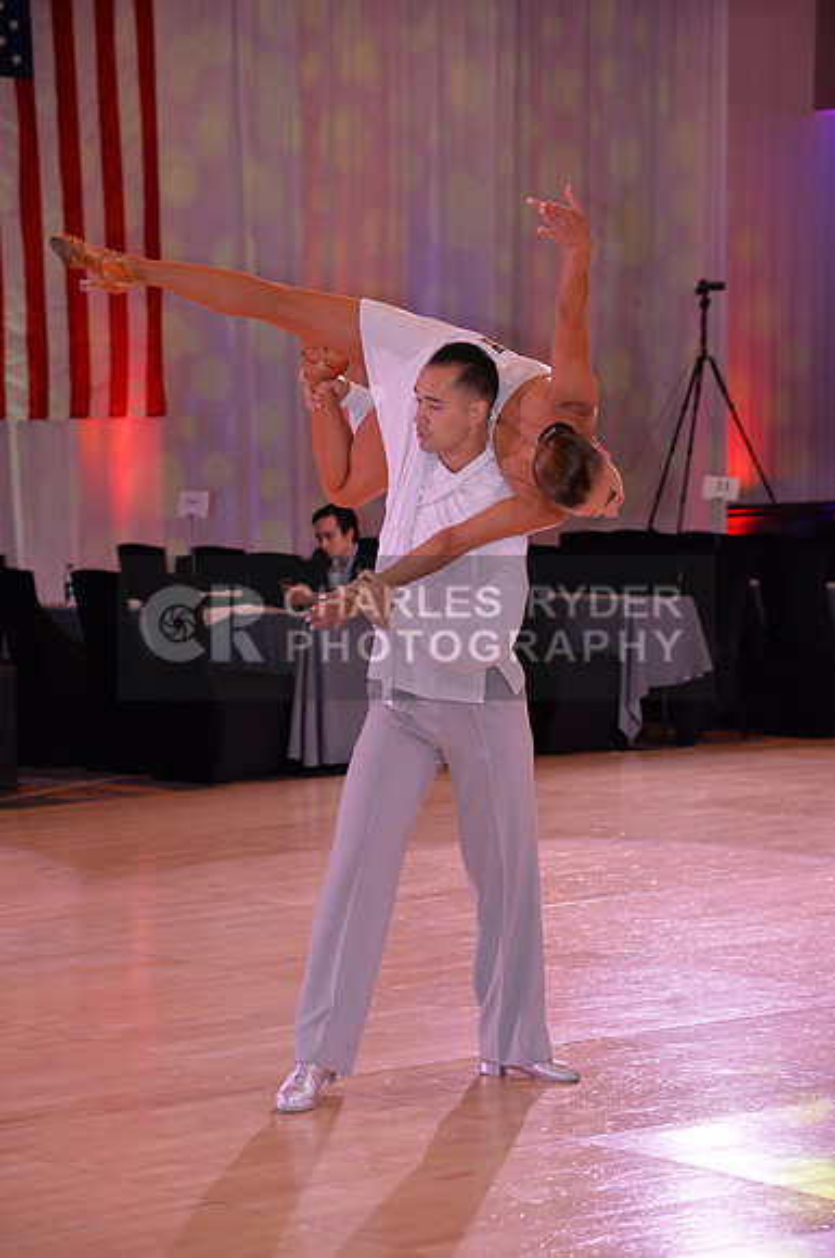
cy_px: 629
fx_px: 3838
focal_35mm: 110
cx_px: 418
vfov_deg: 18.6
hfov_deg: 12.4
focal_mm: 110
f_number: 5
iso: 1600
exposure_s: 1/250
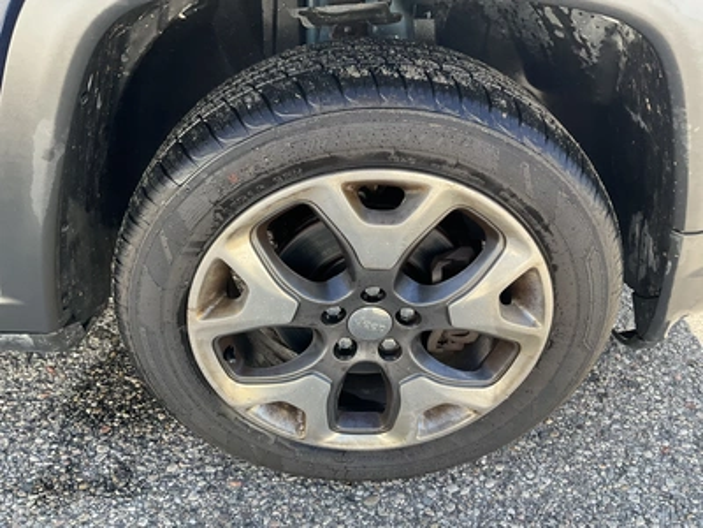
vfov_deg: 48.2
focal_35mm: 29
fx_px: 589
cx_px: 352
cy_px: 264
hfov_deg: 61.7
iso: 32
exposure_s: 1/172
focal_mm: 3
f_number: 1.8
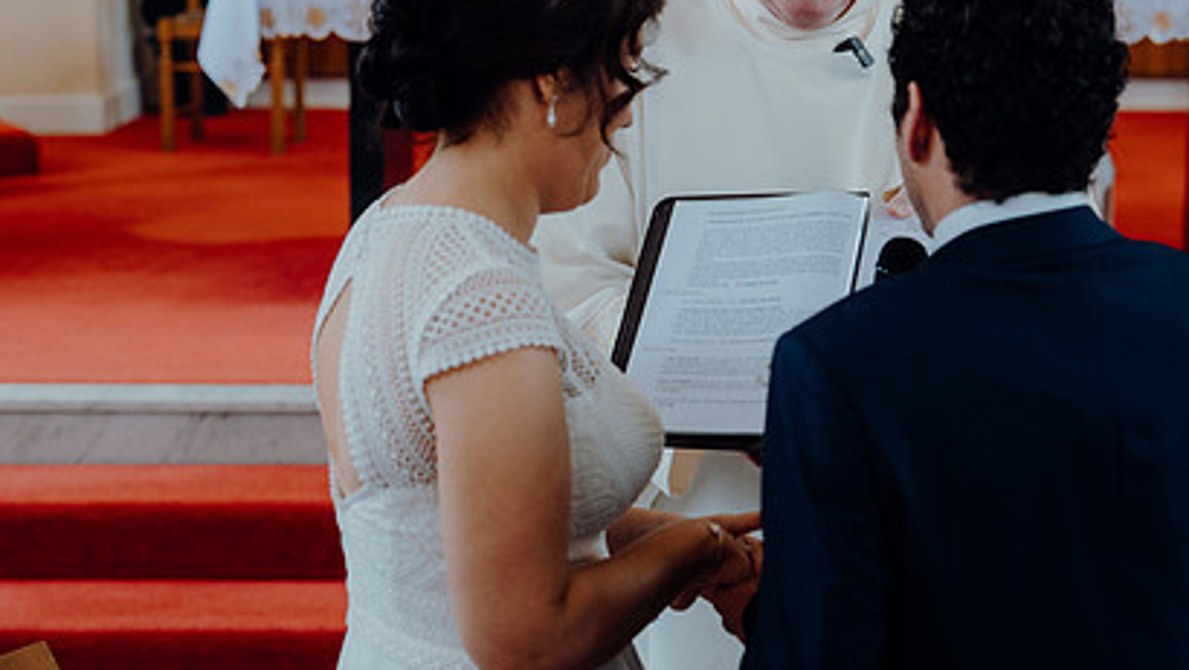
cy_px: 245
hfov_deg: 27.5
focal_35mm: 77
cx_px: 673
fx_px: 2429
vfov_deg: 15.7
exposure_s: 1/200
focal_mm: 52
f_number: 2.8
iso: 400
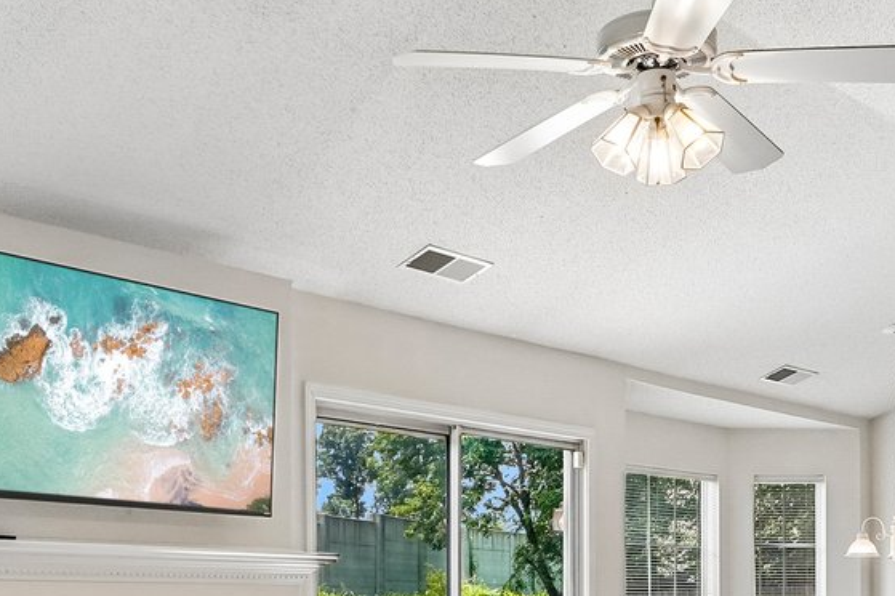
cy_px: 621
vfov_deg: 23.4
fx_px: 1367
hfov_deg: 36.3
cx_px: 477
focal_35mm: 55
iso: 250
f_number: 8
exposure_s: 1/30
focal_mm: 10
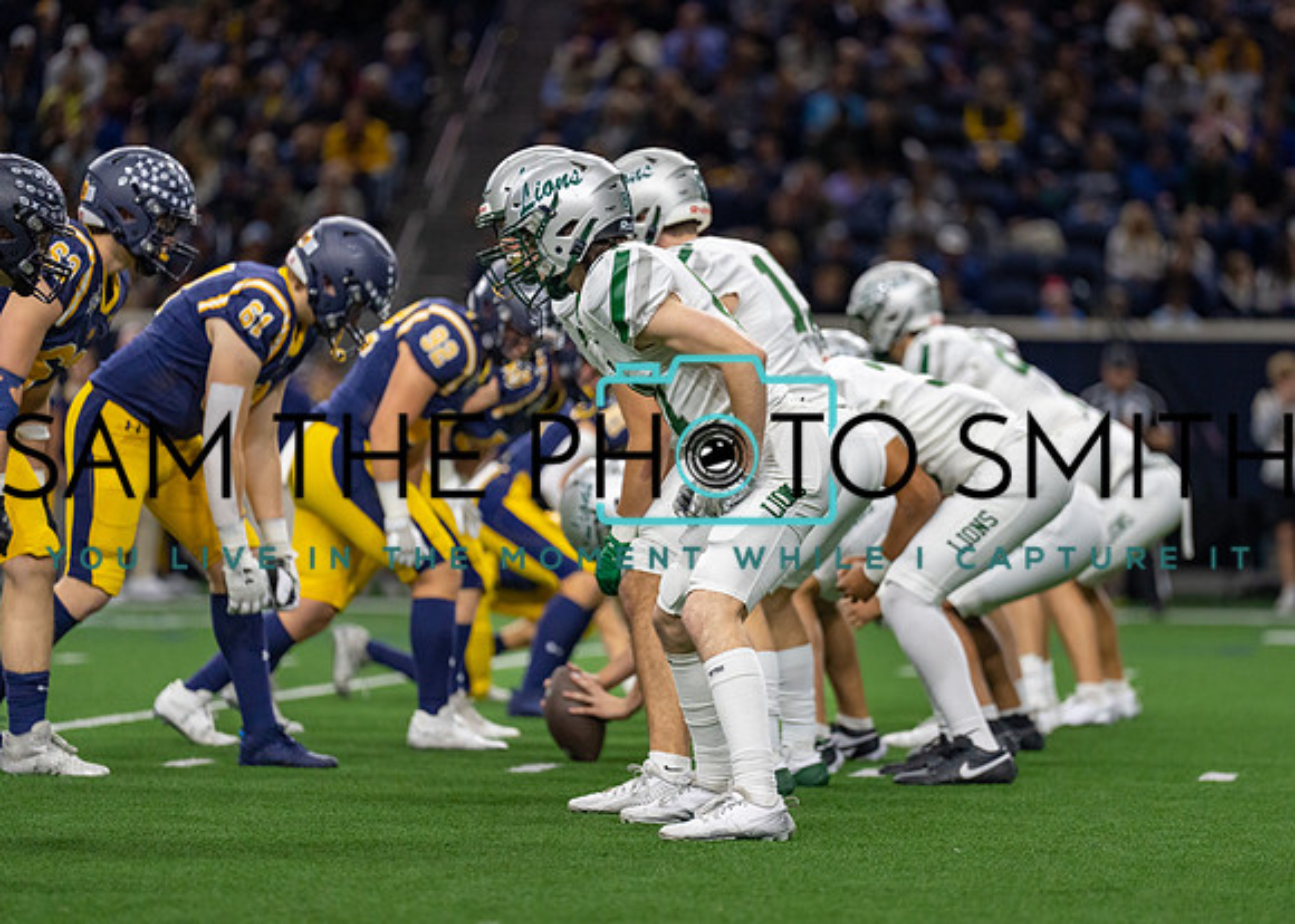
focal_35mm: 210
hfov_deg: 9.6
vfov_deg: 6.9
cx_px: 712
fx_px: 7719
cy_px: 460
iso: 2000
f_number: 2.8
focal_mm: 191
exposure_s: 1/1000
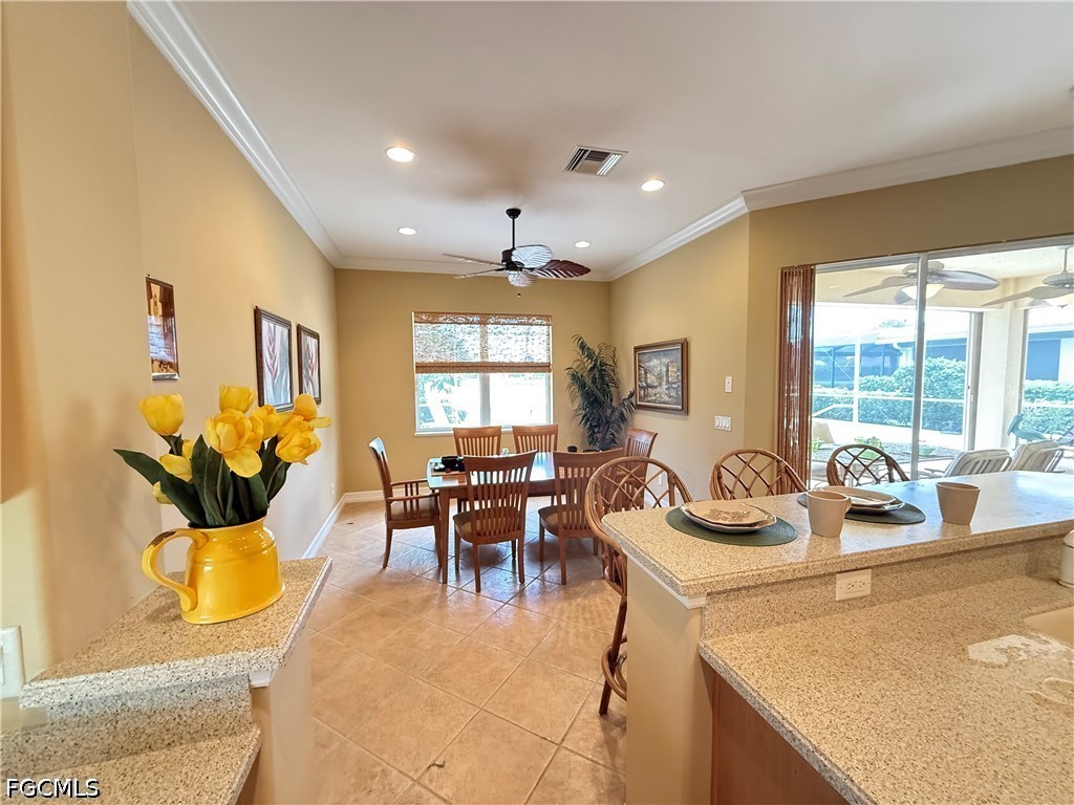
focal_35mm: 14
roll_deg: +0.5
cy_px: 402
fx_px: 434
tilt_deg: -4.3
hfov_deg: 102.1
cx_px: 537
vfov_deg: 85.7
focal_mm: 2.22
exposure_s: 1/60
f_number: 2.2
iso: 800
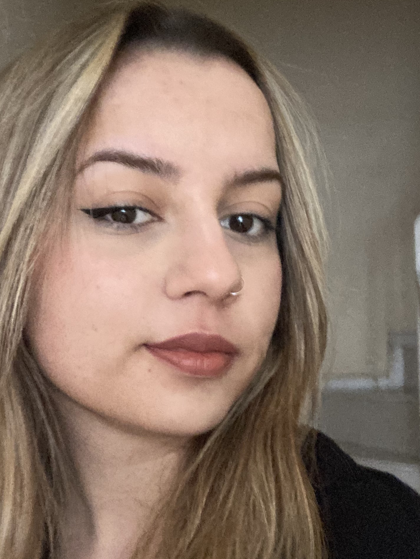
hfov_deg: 27.8
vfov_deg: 36.7
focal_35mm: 52
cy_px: 324
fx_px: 840
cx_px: 130
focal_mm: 2.87
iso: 640
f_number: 2.2
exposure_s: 1/19
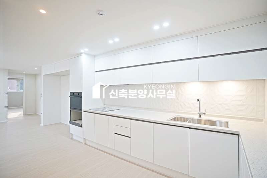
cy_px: 89
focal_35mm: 17
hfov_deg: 93.3
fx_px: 126
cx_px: 134
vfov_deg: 70.4
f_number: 4.5
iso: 250
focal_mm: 17
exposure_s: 1/50
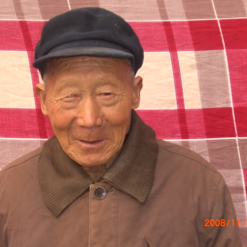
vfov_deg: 21.9
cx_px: 110
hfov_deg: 21.9
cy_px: 123
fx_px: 638
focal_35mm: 79
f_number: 3.6
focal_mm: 10.7
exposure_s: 1/100
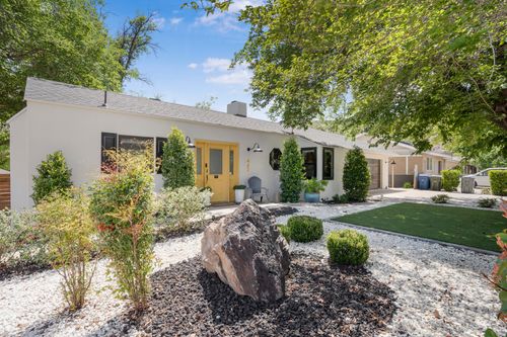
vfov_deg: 70.4
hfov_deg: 93.3
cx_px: 254
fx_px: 239
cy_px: 168
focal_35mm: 17
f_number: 9
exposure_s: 1/320
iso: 250
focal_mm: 17
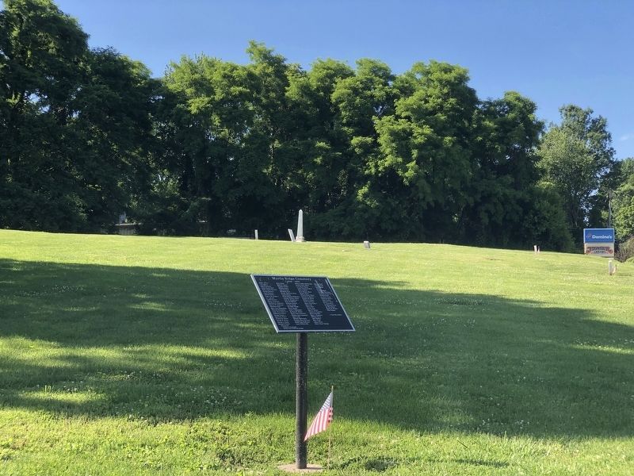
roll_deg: +0.1
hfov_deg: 36.8
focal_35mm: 52
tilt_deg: +4.5
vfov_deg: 28.0
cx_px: 317
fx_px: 952
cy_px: 238
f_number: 2.4
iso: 16
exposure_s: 1/317
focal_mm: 6
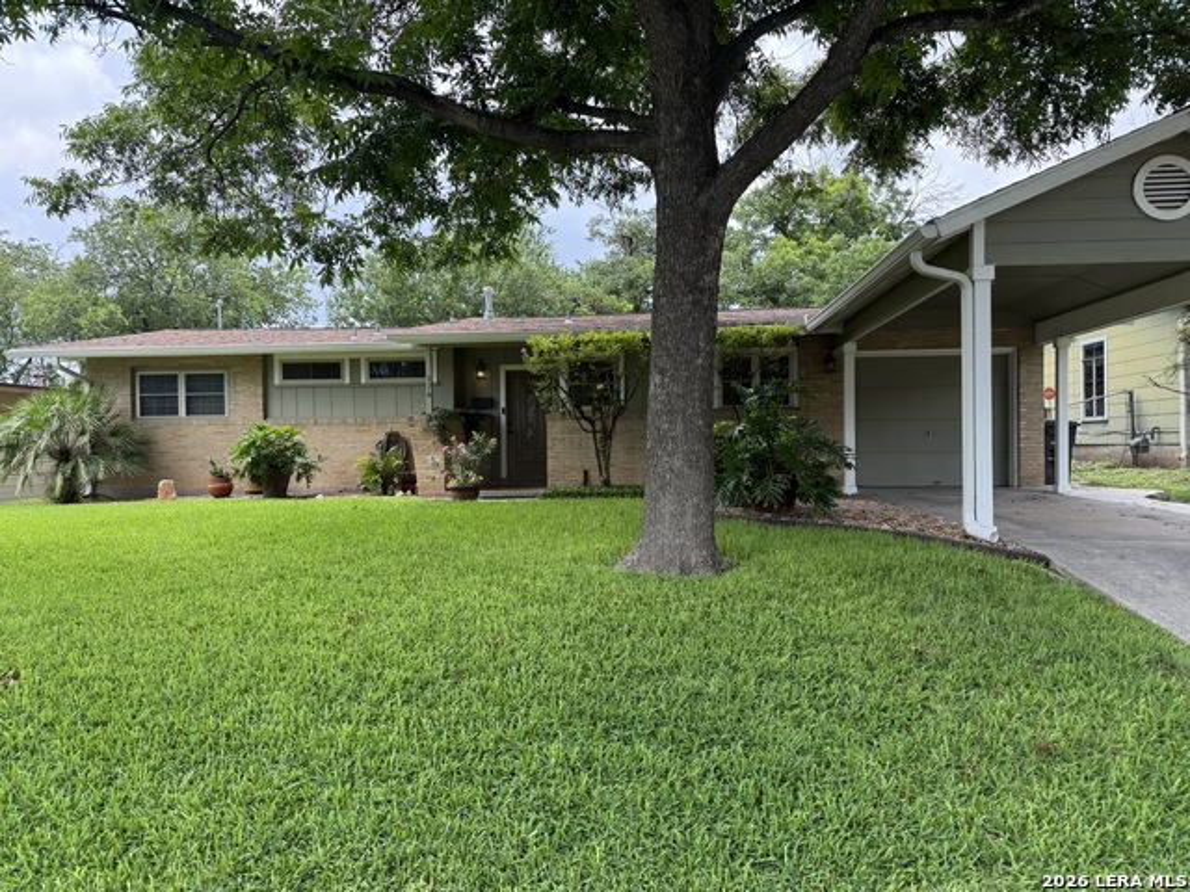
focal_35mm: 24
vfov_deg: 56.8
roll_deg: +1.5
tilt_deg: -2.2
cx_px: 595
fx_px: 825
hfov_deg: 71.6
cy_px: 446
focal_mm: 6.76
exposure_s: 1/782
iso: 80
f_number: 1.78
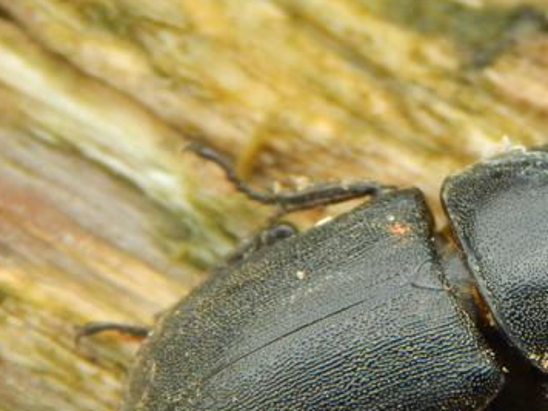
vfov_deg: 4.7
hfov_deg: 6.3
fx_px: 4971
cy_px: 212
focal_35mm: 314
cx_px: 392
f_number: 4.8
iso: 320
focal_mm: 23.4
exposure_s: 1/250
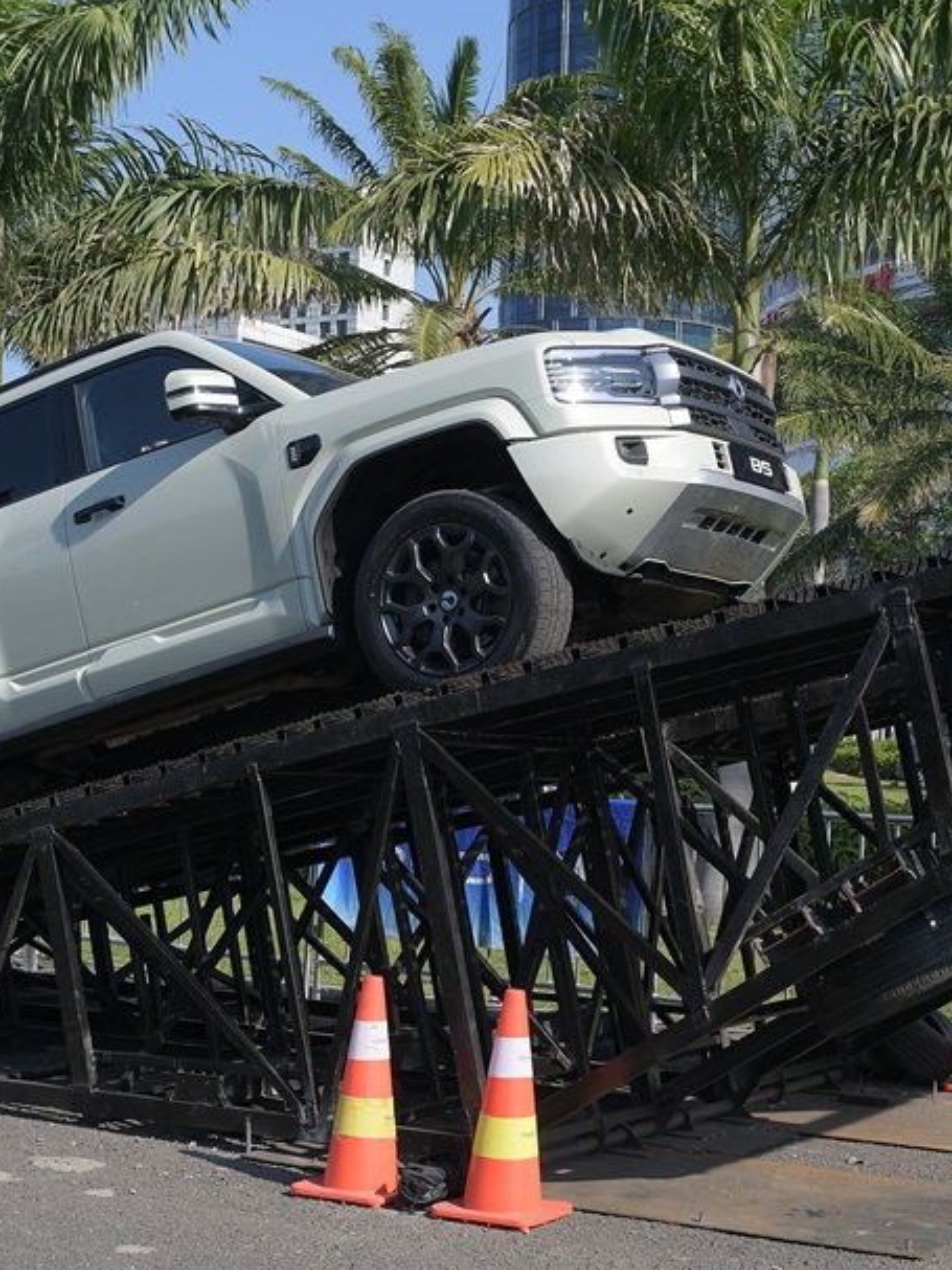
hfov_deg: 25.6
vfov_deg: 33.8
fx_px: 2091
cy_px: 676
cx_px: 584
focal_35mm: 57
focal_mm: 24
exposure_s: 1/640
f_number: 6.3
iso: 160
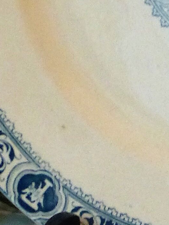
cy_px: 225
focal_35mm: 541
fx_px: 3520
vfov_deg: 3.7
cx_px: 247
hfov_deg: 2.7
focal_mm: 16
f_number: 2.8
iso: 400
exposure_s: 1/25
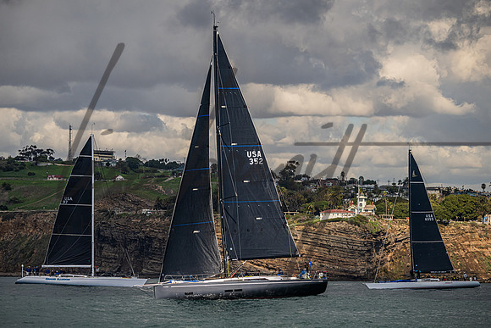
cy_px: 150
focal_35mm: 228
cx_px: 246
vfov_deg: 6.0
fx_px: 3114
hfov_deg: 9.0
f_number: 5.6
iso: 400
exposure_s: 1/4000
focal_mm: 195
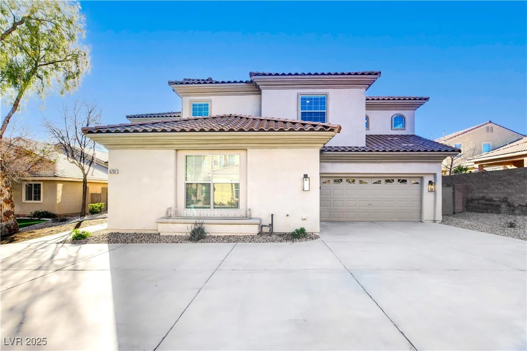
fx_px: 220
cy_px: 176
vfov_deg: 77.3
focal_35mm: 15
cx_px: 264
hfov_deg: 100.4
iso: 400
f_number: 9
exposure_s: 1/1250
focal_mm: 10
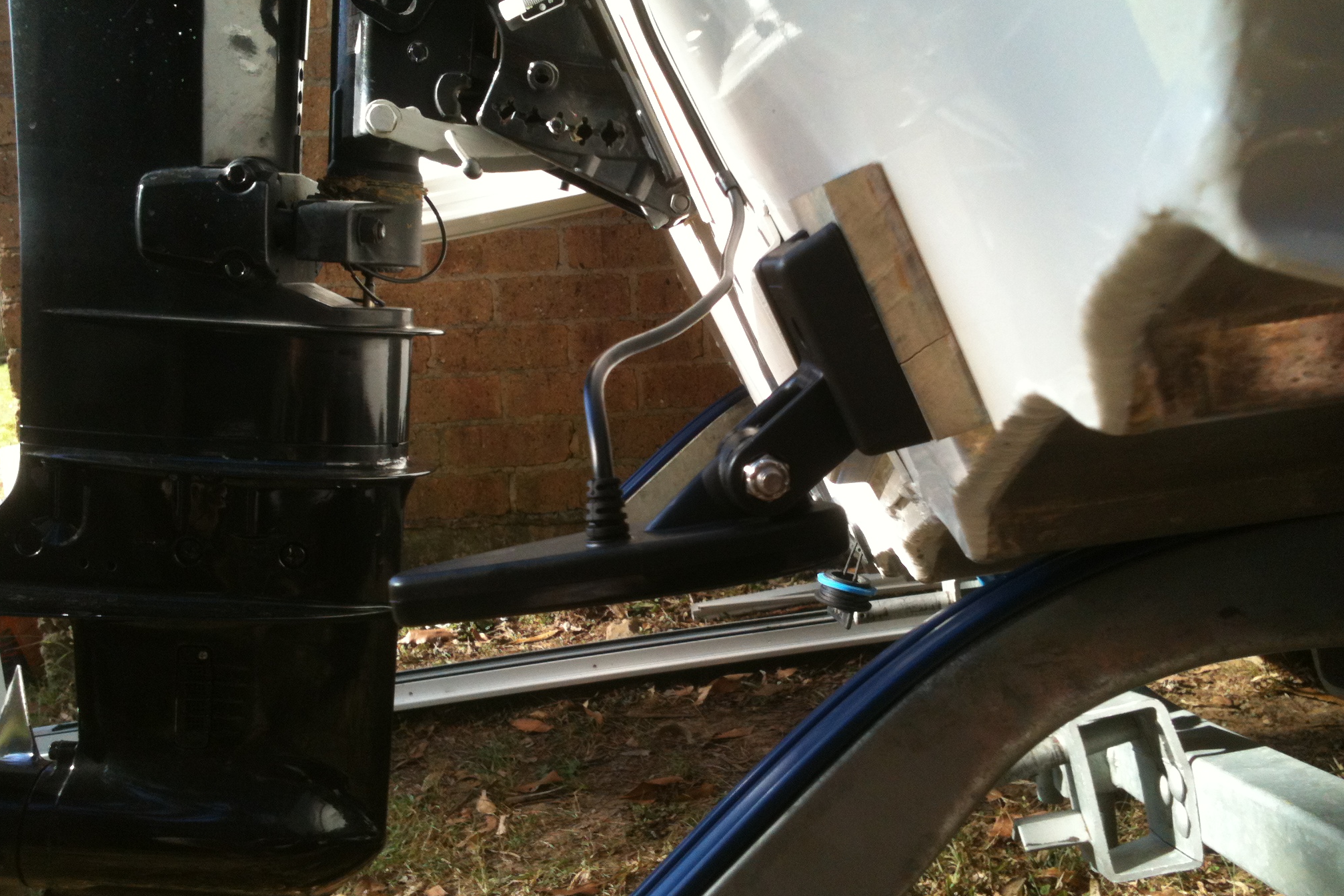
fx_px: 1381
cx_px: 675
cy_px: 430
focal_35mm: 37
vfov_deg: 35.9
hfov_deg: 51.9
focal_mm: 3.85
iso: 64
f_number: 2.8
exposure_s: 1/200
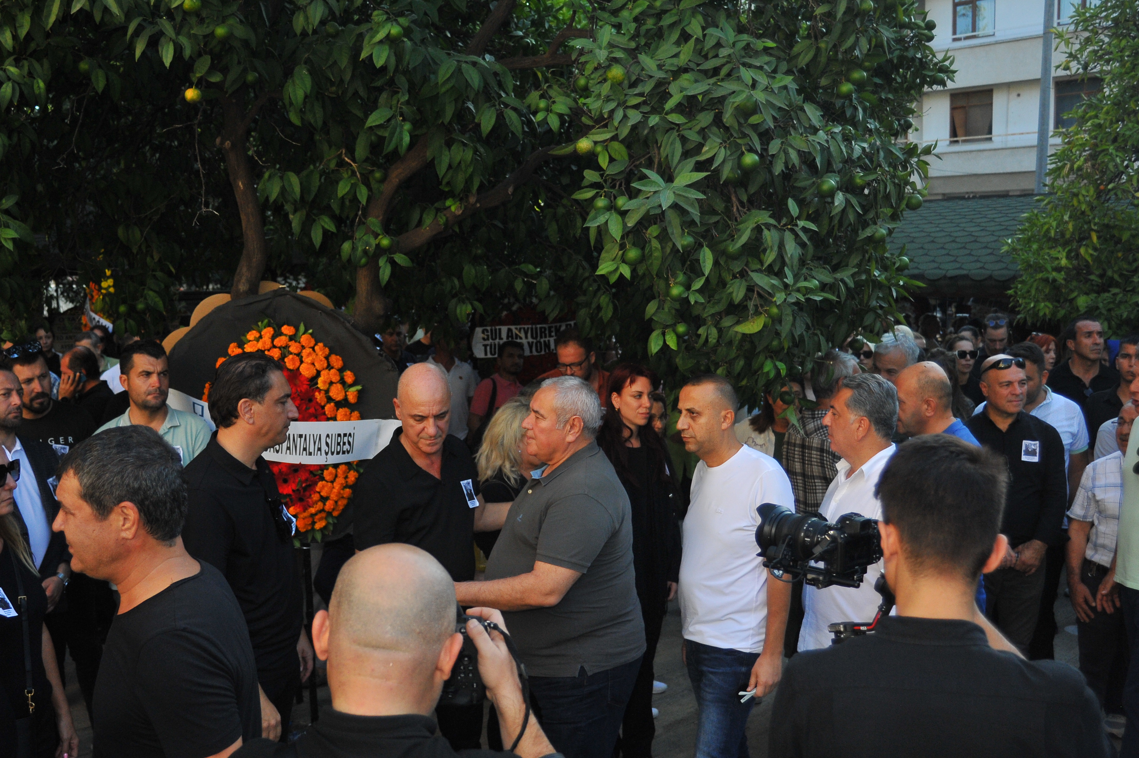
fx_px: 1107
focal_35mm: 35
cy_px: 392
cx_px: 500
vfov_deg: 37.8
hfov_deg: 54.3
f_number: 5
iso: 2000
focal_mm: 31
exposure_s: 1/4000
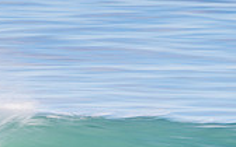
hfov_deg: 1.2
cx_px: 162
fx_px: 11339
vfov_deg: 0.7
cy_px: 265
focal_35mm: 1763
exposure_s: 1/20
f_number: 10
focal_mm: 500
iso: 31
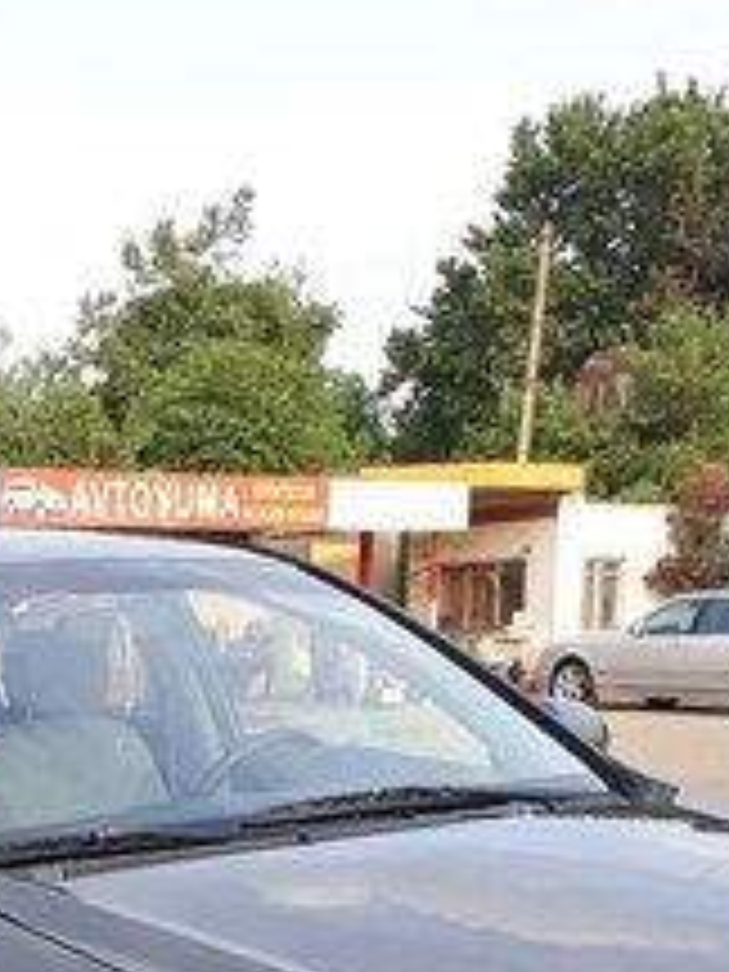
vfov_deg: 28.5
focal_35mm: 62
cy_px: 1053
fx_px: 1741
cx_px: -22
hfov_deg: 22.6
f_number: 1.9
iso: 40
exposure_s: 1/115
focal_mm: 3.6
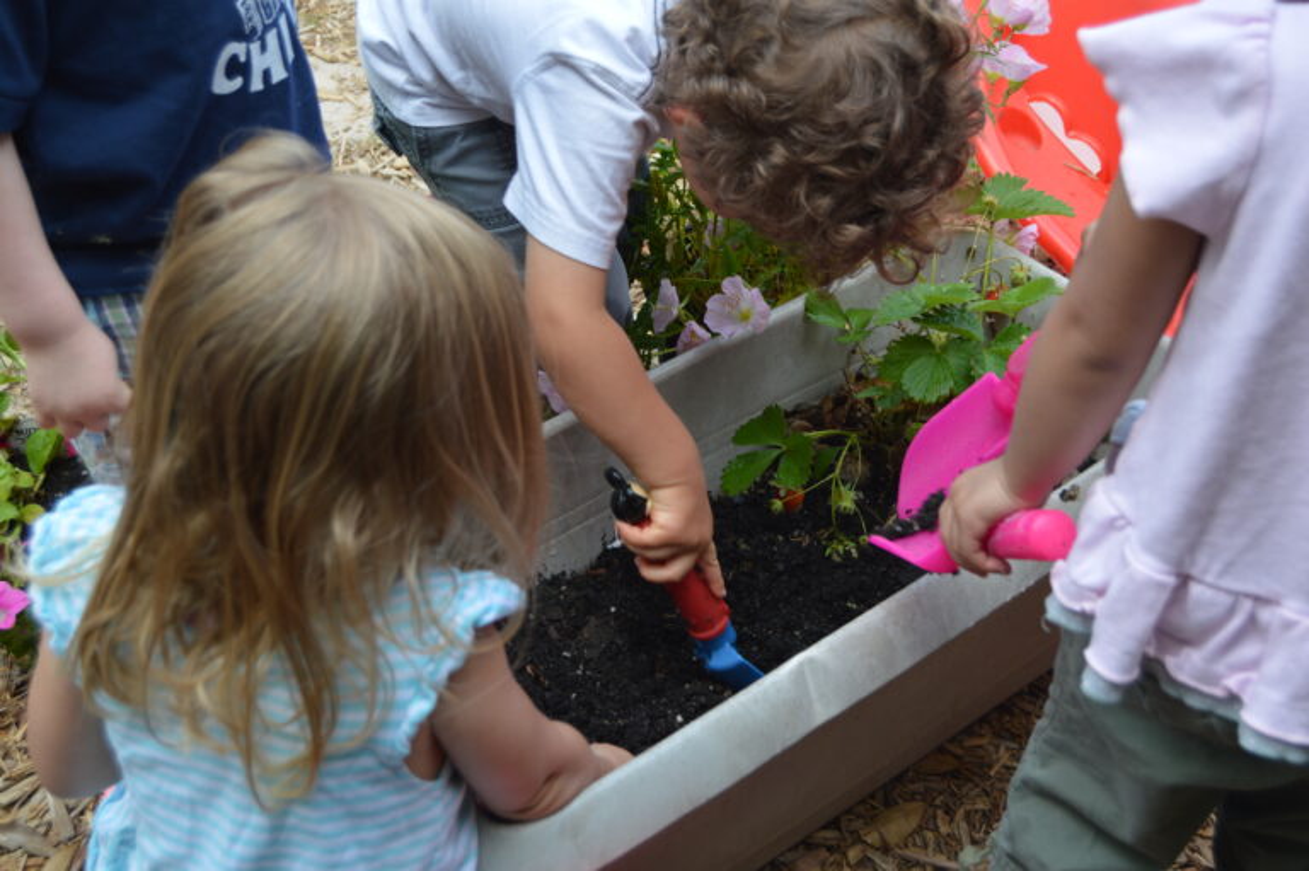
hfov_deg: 37.9
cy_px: 436
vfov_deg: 25.7
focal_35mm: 52
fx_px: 1908
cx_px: 654
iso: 110
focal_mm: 35
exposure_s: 1/125
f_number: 5.6
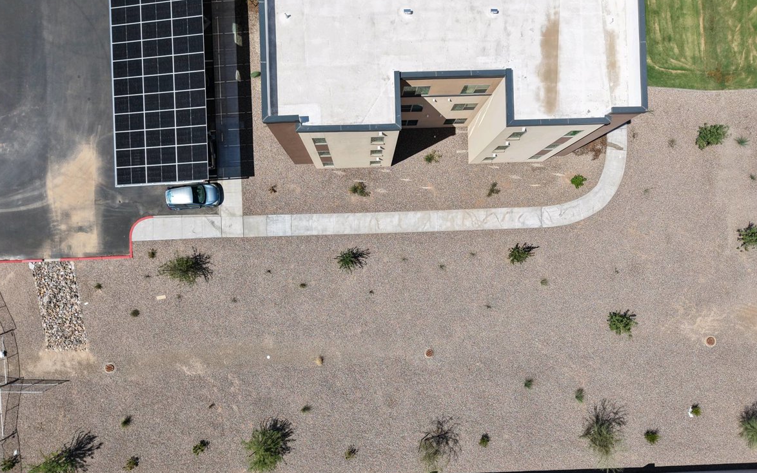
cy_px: 263
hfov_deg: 70.4
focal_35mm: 26
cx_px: 381
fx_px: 536
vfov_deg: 47.5
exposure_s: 1/4000
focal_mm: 8.67
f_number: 1.8
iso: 100
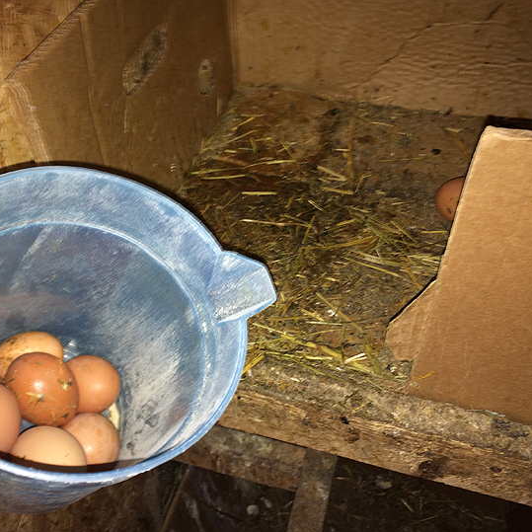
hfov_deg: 46.9
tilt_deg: -43.8
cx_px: 205
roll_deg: +6.7
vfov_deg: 47.2
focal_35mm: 35
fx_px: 609
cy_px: 271
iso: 32
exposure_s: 1/16
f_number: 2.2
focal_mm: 4.15
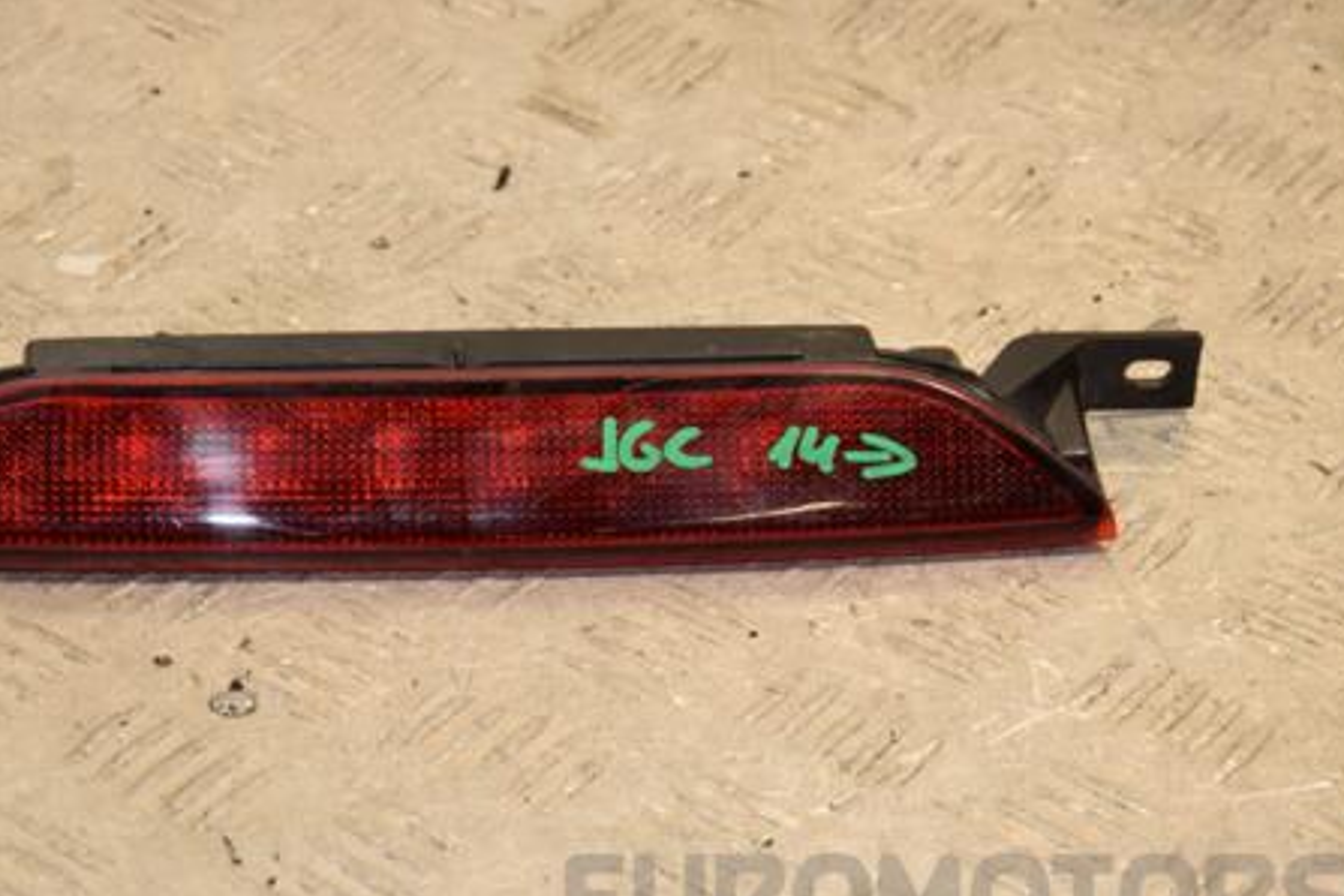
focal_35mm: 141
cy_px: 499
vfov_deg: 9.7
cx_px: 508
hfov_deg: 14.5
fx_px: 5264
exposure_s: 1/200
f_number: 7.1
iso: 800
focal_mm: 70
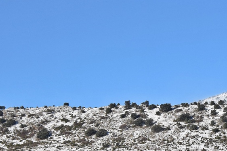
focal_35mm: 164
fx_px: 1034
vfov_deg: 8.2
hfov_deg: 12.1
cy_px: 206
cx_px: 307
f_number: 8
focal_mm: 32
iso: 200
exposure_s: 1/800
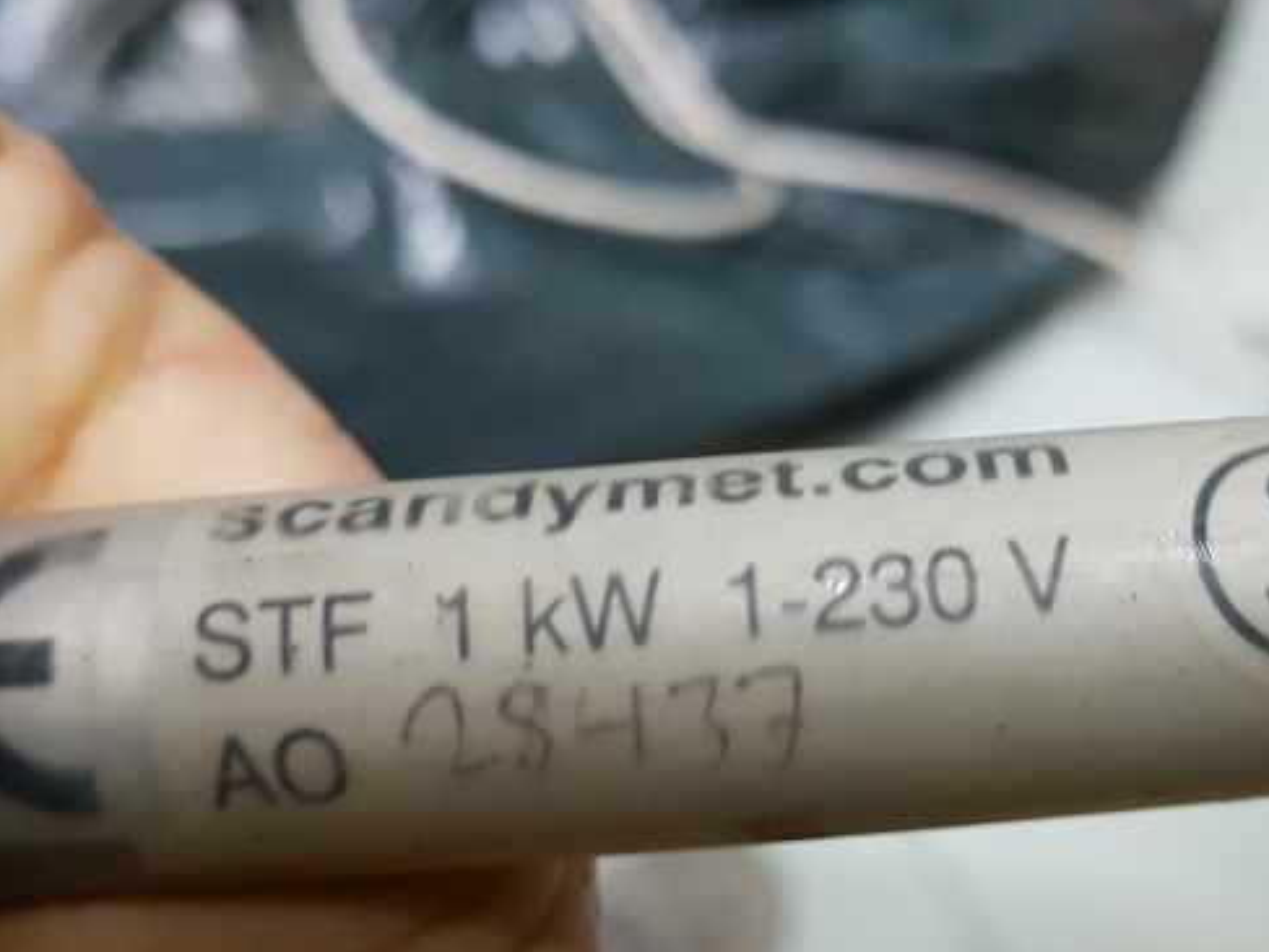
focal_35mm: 40
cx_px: 843
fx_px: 1466
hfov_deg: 46.1
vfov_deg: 35.8
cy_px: 587
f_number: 1.7
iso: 250
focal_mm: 4.2
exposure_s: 1/11
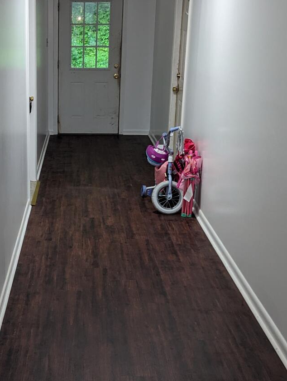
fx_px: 629
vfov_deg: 33.7
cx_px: 42
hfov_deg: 25.1
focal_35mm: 57
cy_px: 219
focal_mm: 6.81
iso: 251
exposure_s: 1/40
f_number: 1.85
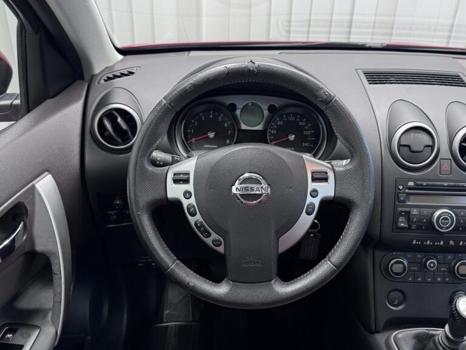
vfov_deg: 44.1
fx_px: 431
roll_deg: -2.6
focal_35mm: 32
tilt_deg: -27.2
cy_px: 185
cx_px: 248
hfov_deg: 56.8
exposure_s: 1/60
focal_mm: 6.76
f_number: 1.78
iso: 400
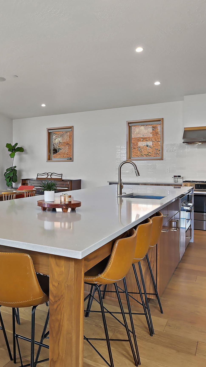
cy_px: 167
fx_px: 291
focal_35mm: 30
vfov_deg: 64.2
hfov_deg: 35.7
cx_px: 6
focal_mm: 16
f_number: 8
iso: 400
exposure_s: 1/8
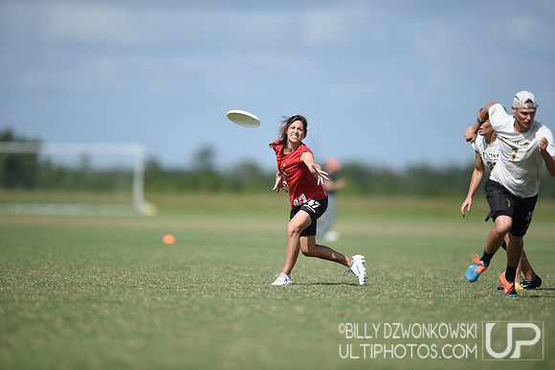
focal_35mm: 400
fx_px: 6163
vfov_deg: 3.4
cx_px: 278
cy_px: 185
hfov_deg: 5.2
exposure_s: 1/2500
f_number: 2.8
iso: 100
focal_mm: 400
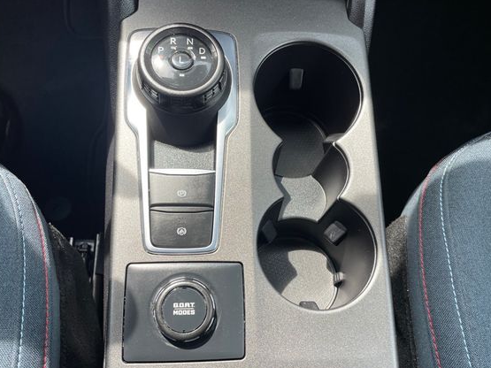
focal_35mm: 30
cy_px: 211
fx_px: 425
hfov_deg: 59.9
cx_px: 230
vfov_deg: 46.6
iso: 32
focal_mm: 4.2
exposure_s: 1/255
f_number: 1.6
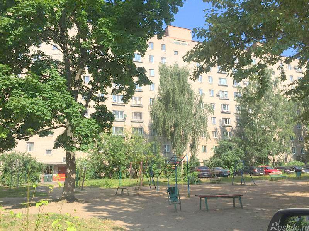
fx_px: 259
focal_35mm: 29
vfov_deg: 48.2
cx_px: 154
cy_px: 116
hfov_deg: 61.7
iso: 32
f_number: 2.2
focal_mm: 4.15
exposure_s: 1/1866
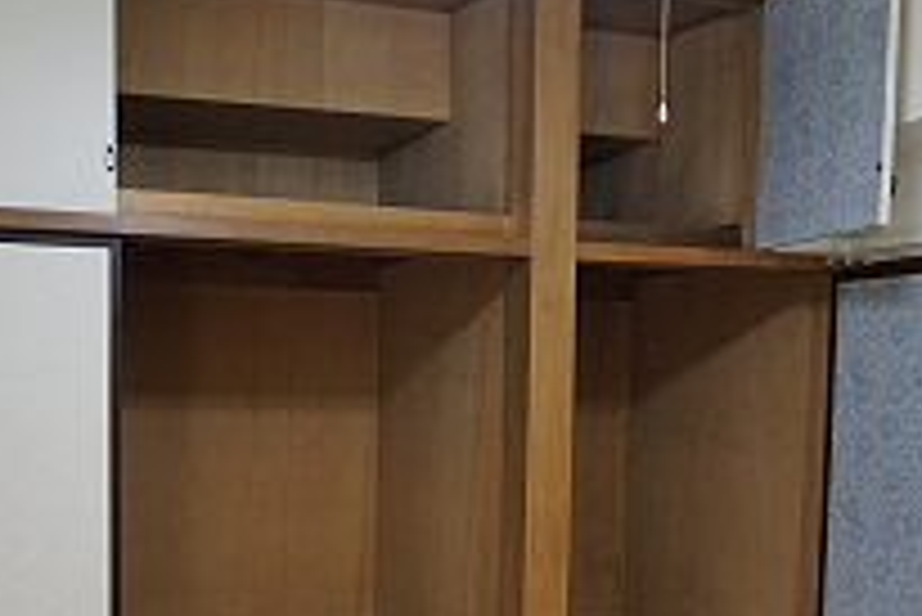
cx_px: 331
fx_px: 1256
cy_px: 533
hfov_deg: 40.0
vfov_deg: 26.8
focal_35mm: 49
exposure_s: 1/160
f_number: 3.5
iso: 2000
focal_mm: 16
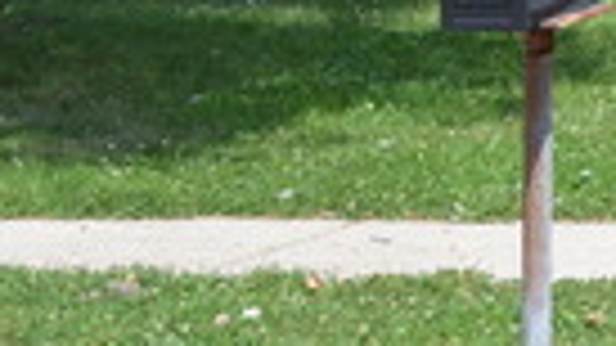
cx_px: 1210
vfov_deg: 6.7
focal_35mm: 168
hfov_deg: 11.6
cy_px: -566
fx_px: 2751
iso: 100
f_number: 7.1
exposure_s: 1/200
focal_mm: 23
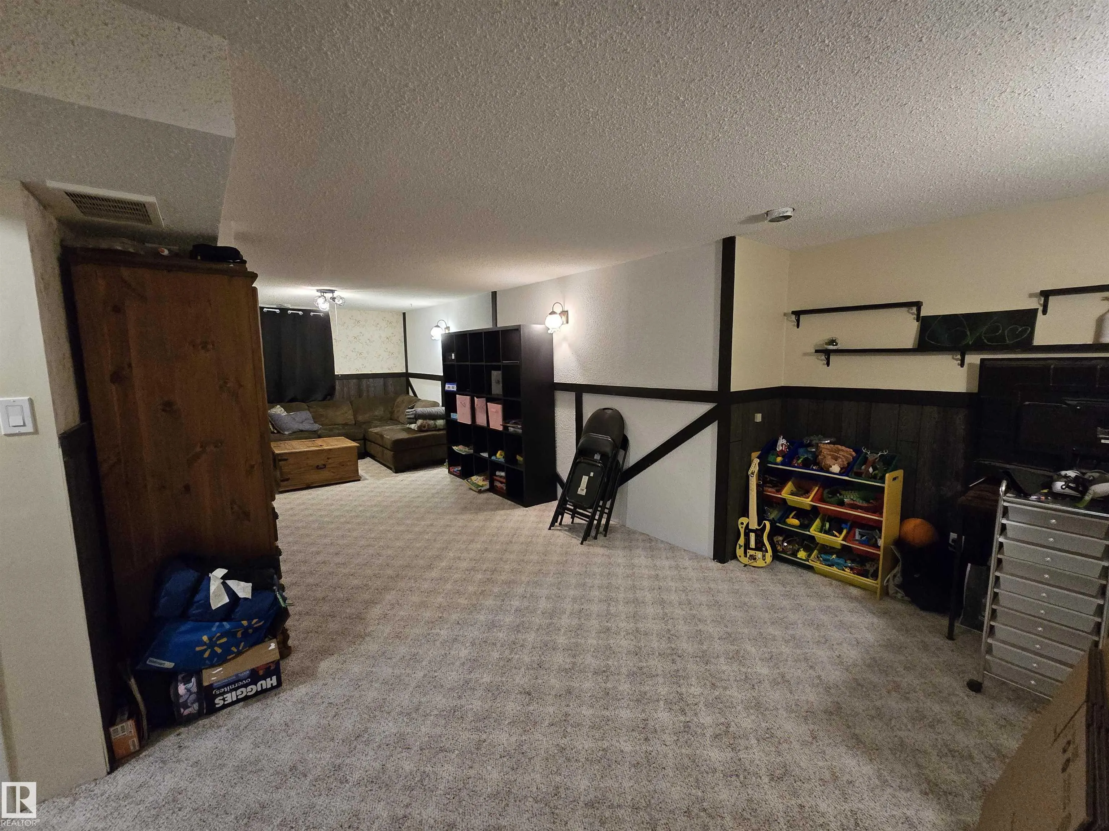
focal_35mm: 13
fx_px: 416
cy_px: 416
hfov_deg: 106.2
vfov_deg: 89.9
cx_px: 554
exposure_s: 1/60
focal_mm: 2.2
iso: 800
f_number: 2.2
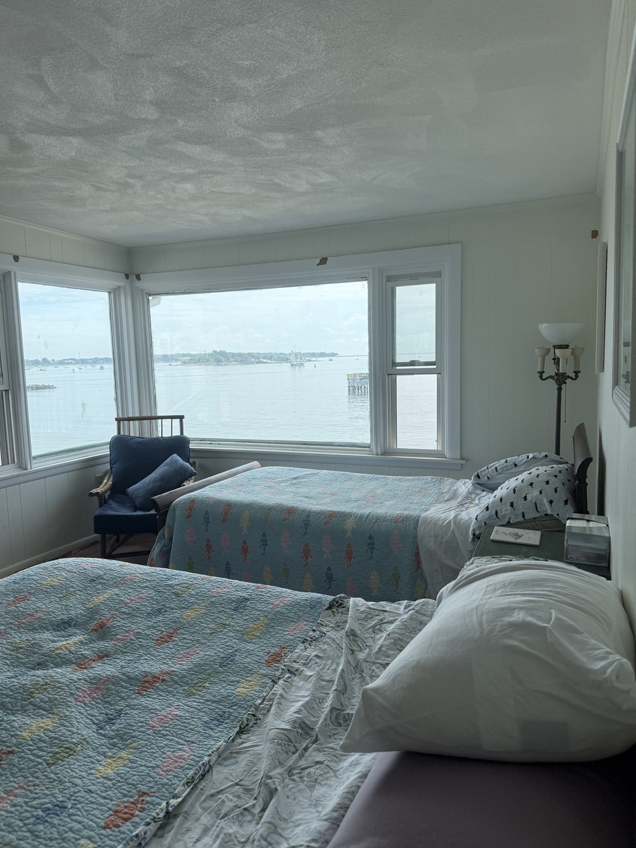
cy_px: 424
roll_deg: +1.4
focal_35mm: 24
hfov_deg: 56.8
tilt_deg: -6.8
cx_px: 318
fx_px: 588
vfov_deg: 71.6
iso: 100
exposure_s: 1/2801
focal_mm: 6.76
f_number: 1.78
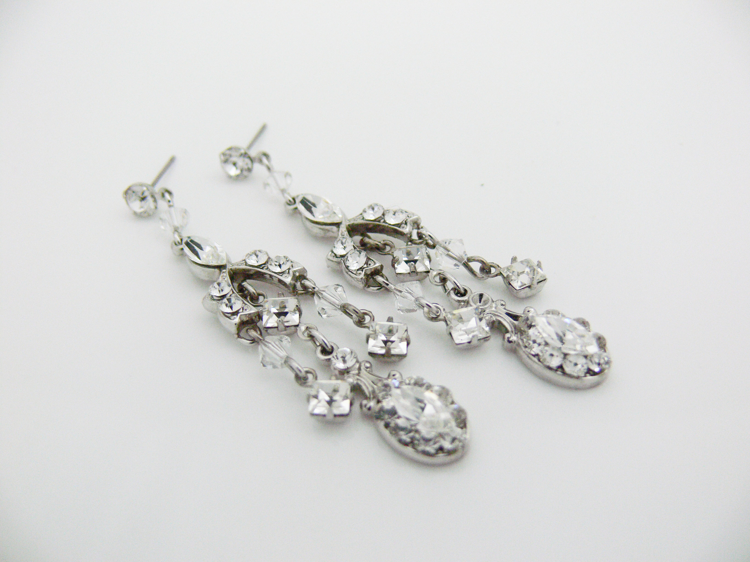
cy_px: 281
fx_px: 758
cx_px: 375
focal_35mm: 35
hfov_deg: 52.6
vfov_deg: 40.7
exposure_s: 1/20
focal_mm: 7.4
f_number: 2.8
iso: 200
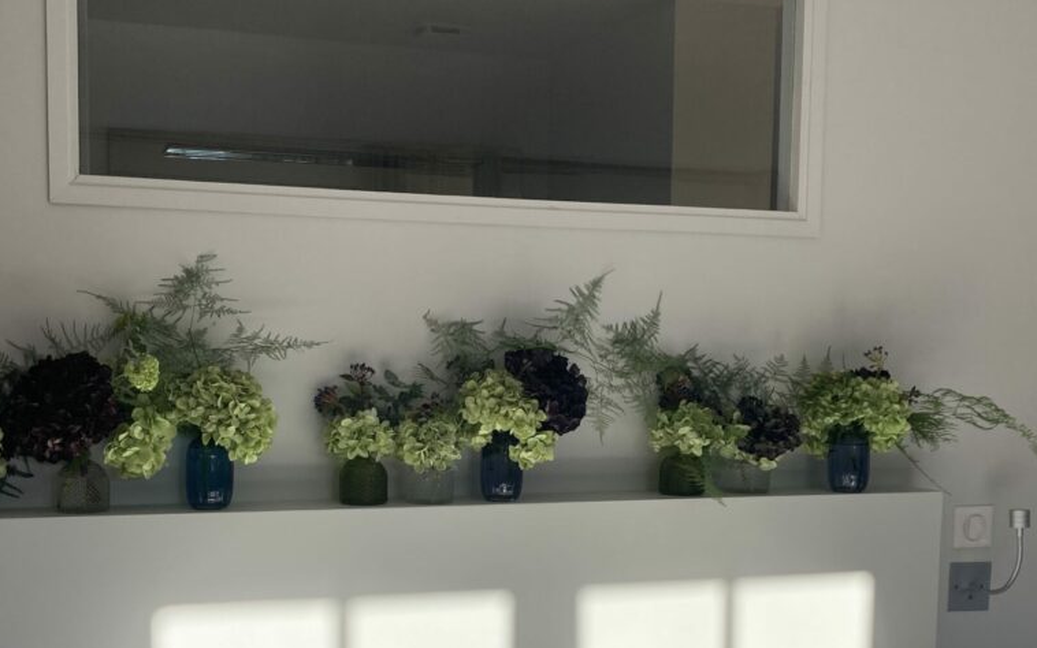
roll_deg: -2.0
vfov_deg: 27.1
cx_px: 493
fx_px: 1328
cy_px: 484
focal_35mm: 47
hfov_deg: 42.6
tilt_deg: -5.3
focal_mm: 3.99
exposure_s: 1/425
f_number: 1.8
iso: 20
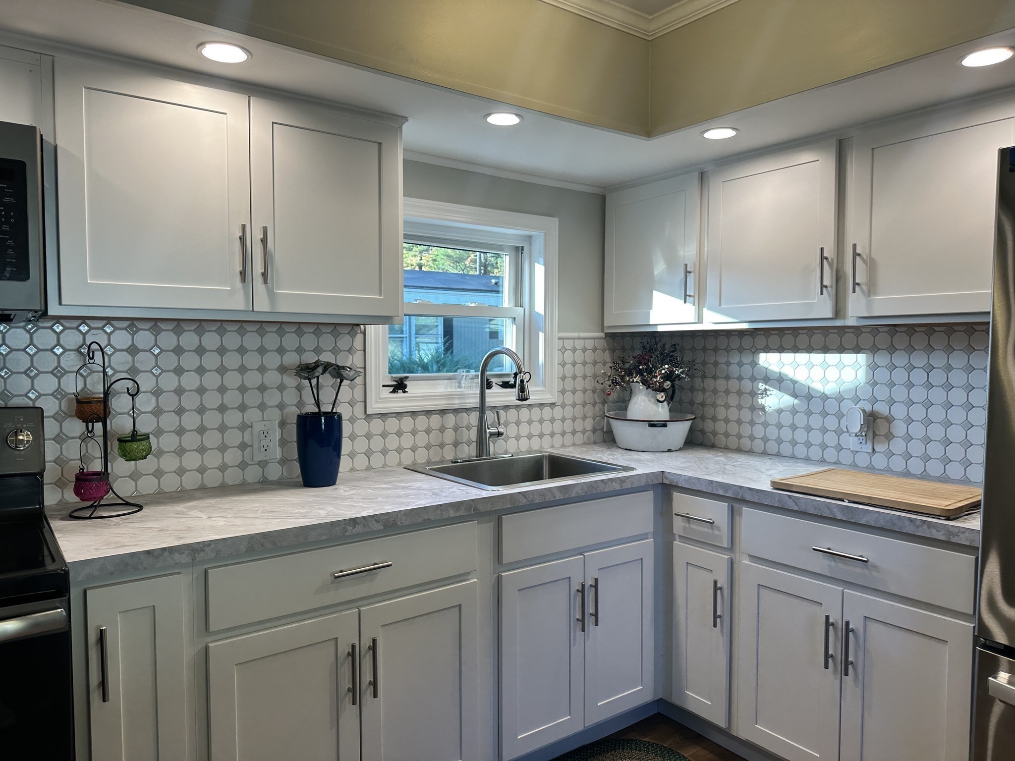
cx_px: 508
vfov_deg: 56.8
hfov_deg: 71.6
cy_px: 380
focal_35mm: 24
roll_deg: -0.3
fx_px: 704
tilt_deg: -2.2
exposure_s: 1/130
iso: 64
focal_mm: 6.86
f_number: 1.78
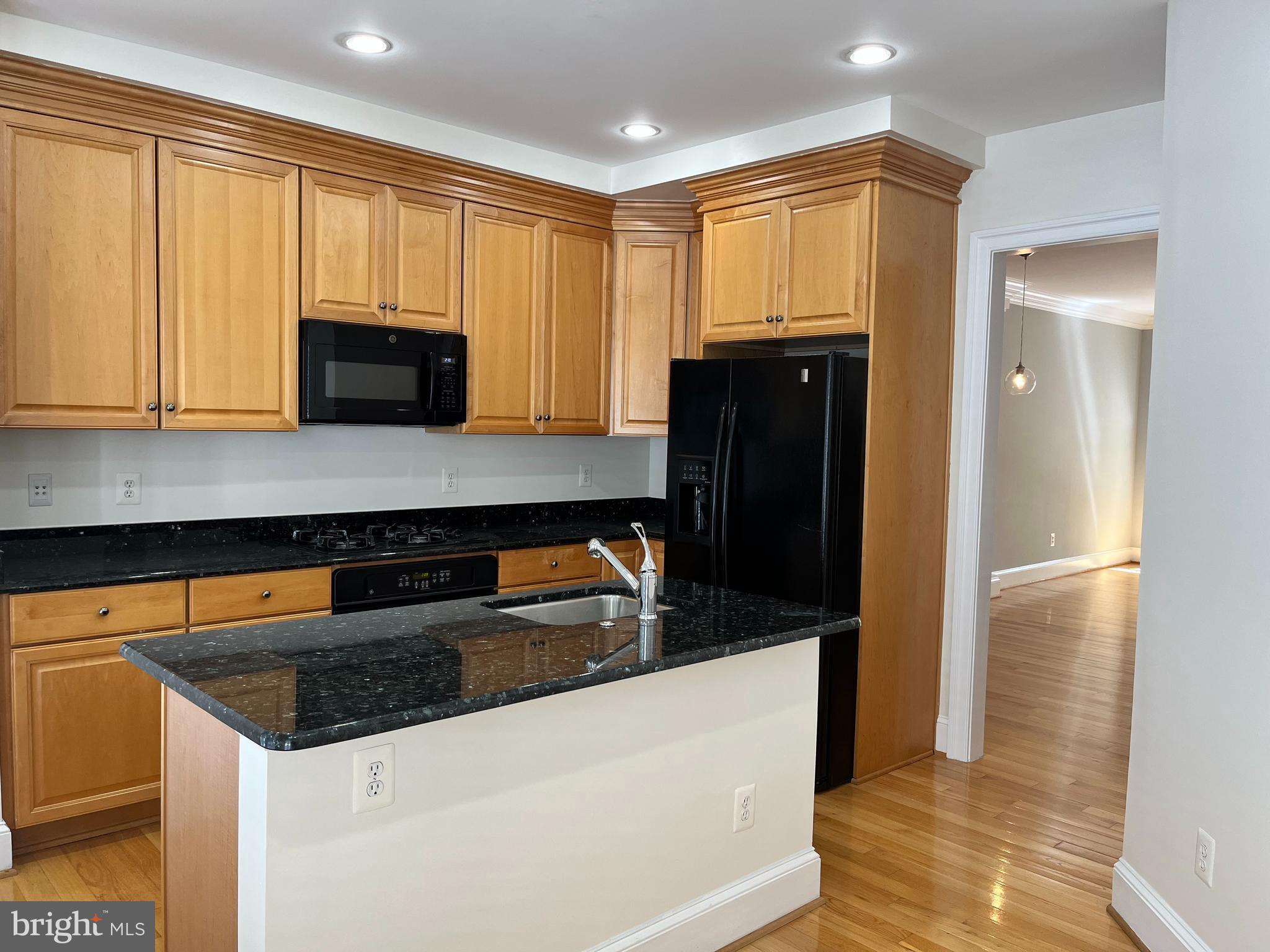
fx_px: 954
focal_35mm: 26
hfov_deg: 67.3
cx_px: 635
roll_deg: -1.2
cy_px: 476
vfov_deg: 53.1
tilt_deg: -3.4
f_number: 1.6
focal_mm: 5.1
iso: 100
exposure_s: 1/120
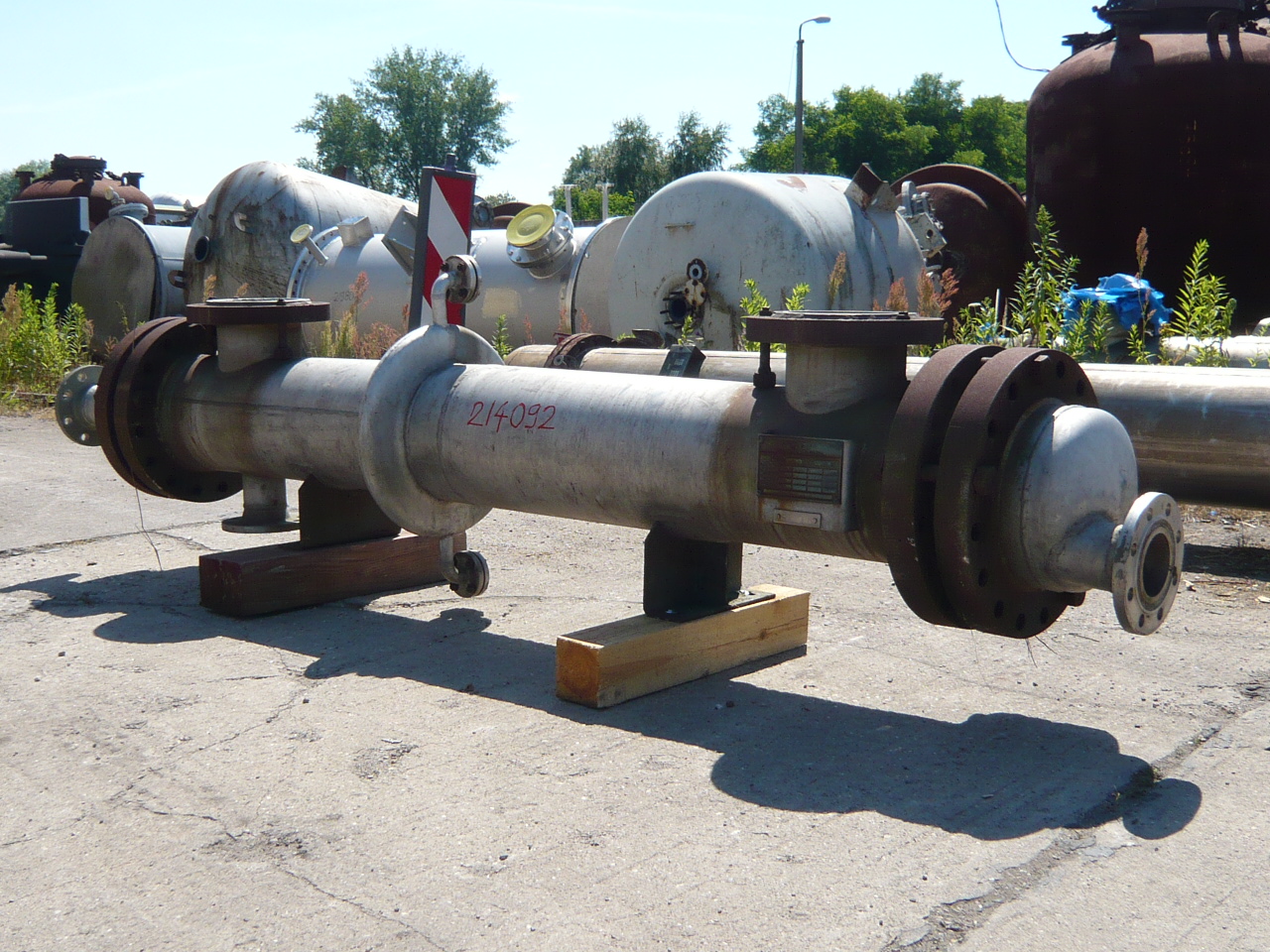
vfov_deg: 35.1
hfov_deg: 45.8
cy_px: 476
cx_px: 635
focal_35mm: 41
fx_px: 1504
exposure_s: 1/160
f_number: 8
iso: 100
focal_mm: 4.6
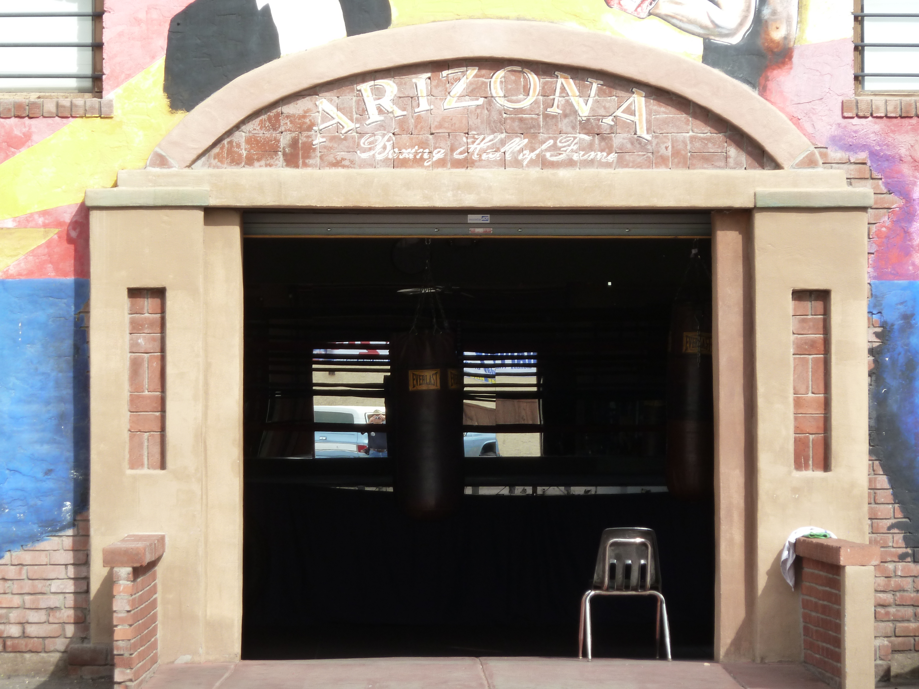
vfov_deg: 8.2
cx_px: 460
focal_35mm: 182
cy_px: 344
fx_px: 4832
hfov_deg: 10.9
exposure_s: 1/200
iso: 125
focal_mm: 29.9
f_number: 4.5
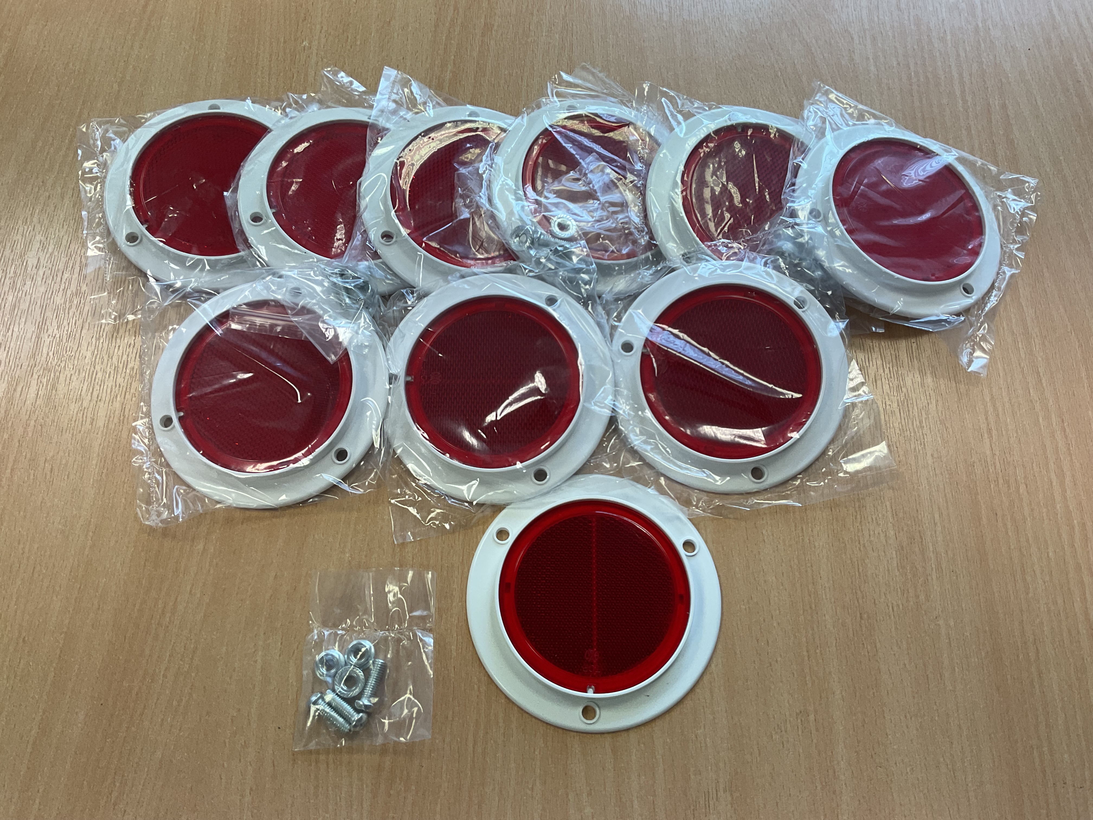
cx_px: 546
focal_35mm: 29
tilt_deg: -68.6
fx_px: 916
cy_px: 410
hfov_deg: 61.7
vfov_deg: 48.2
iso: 40
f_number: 1.8
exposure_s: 1/100
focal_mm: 3
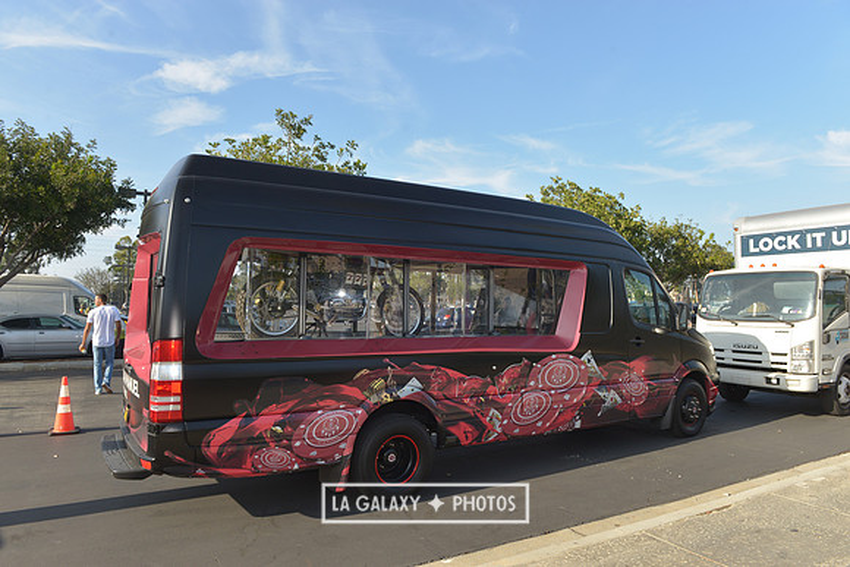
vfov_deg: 53.2
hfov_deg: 73.7
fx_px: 567
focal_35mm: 24
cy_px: 284
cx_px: 425
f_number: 8
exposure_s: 1/250
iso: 200
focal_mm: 24
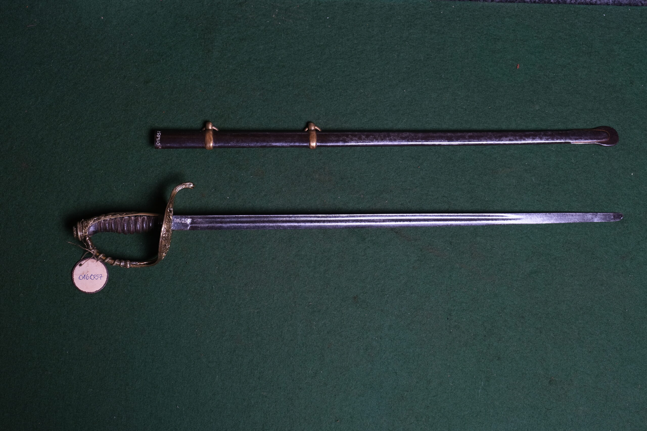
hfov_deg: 37.5
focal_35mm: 53
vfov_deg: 25.5
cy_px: 216
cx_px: 324
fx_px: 953
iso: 320
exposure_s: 1/160
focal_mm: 35.3
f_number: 5
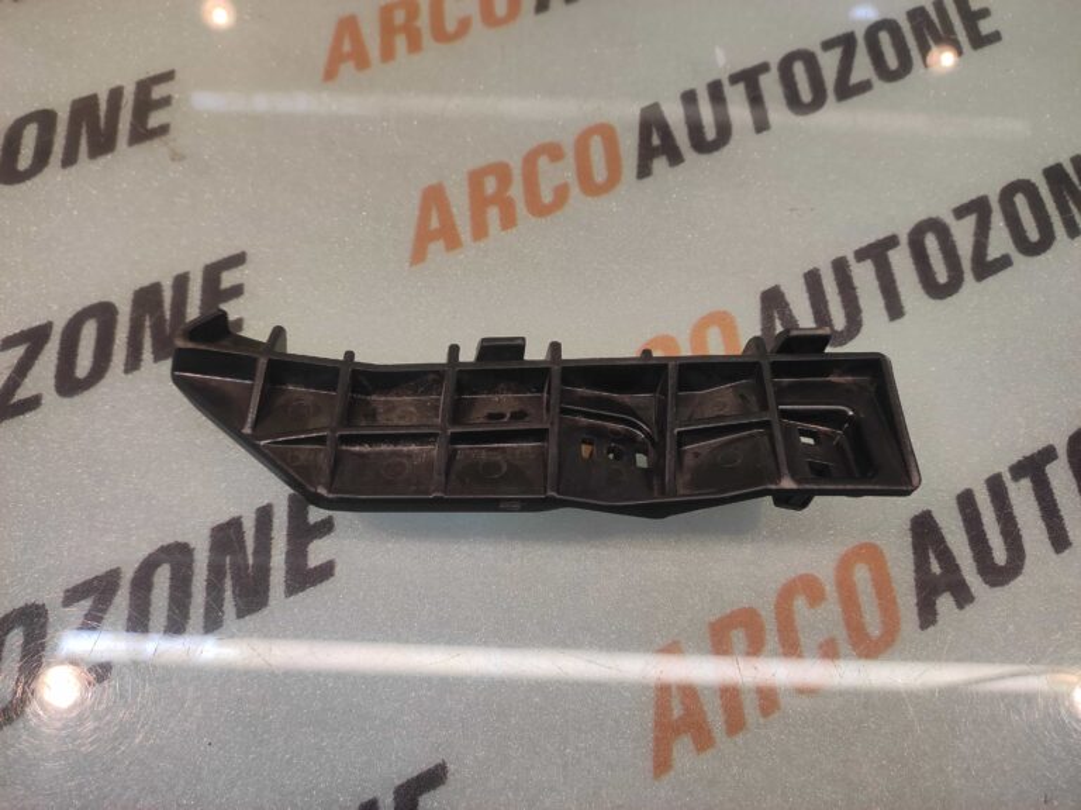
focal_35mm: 17
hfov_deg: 91.1
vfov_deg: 74.7
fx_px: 531
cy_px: 405
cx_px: 540
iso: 116
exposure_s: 1/50
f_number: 1.79
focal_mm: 4.74
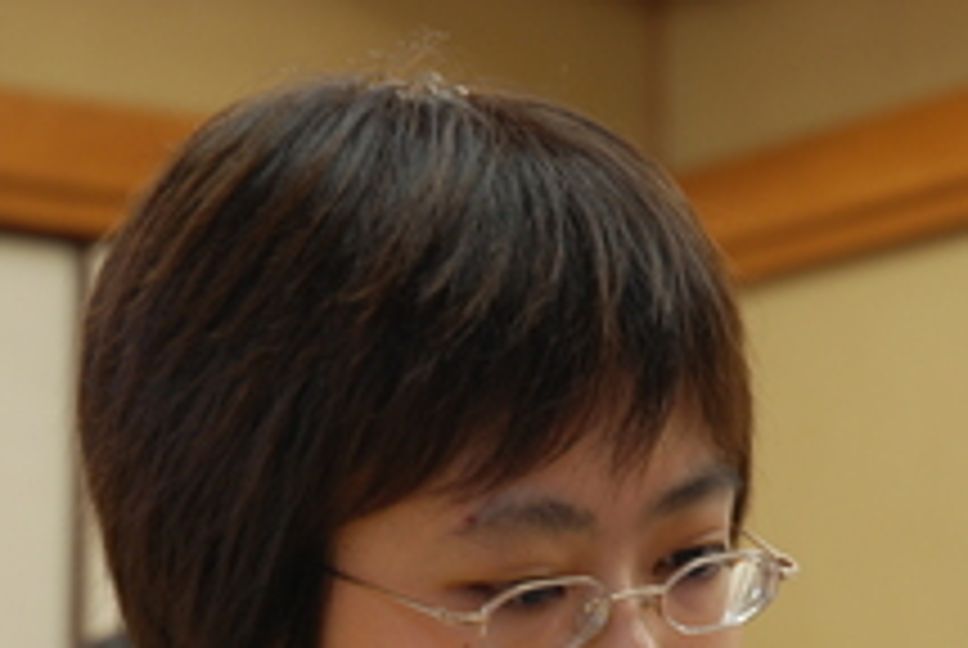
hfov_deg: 9.3
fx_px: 5924
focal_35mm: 220
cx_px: 531
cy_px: 659
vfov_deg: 6.2
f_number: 4.5
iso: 200
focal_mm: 70
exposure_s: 1/13
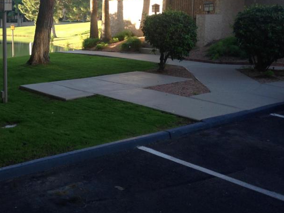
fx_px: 460
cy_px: 77
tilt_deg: -9.3
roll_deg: +1.7
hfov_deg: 33.5
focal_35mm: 56
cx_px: 66
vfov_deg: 26.0
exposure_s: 1/166
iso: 50
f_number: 2.4
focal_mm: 4.12
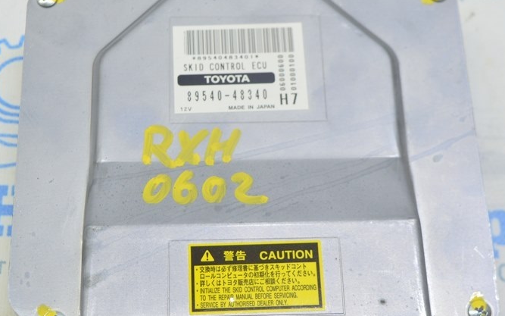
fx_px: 1032
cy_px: 158
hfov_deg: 27.5
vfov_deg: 17.4
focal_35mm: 75
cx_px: 237
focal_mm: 32
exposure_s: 1/20
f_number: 5.6
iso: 400
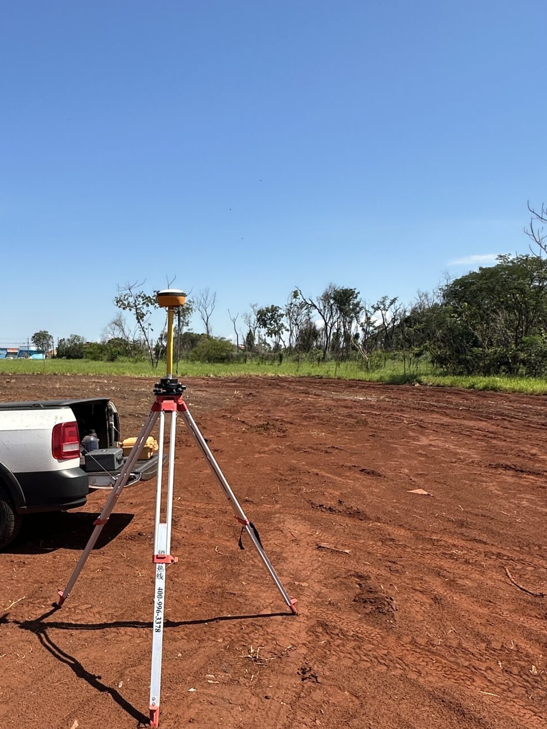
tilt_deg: -13.8
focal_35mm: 28
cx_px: 112
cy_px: 506
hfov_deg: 47.1
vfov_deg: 61.4
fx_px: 590
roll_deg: -2.0
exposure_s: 1/1511
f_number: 2.2
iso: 40
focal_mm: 2.22
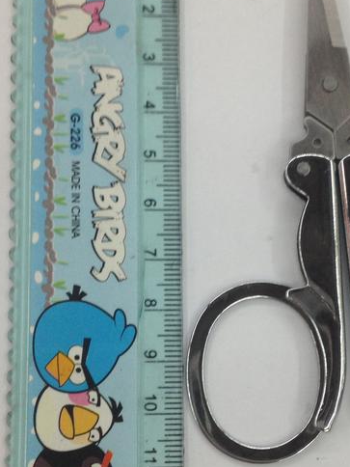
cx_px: 255
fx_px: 998
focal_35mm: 74
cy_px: 279
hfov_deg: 19.8
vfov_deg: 26.3
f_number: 2.4
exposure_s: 1/33
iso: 64
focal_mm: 4.28
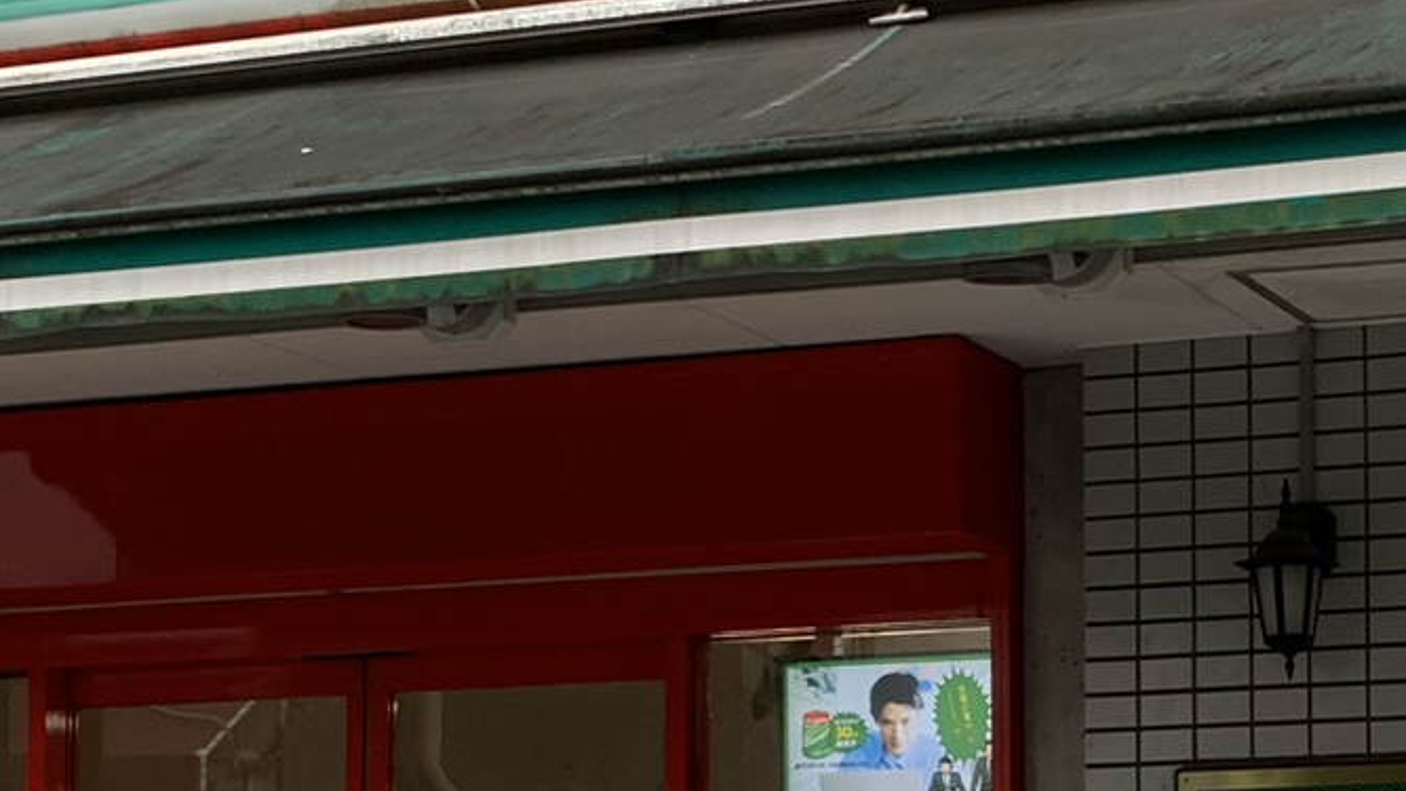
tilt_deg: +3.5
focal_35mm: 87
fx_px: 3243
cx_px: 1280
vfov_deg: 13.6
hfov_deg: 23.8
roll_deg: +1.1
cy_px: 880
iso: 80
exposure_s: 1/121
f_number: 1.8
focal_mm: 4.25
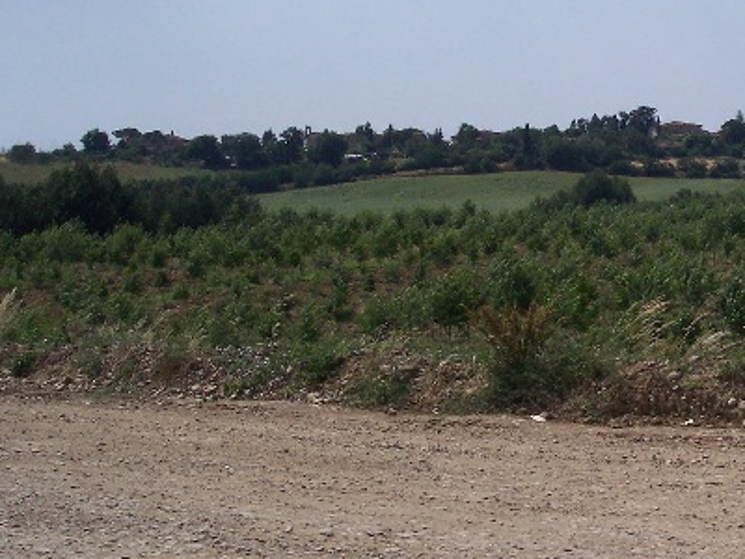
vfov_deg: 19.2
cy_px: 130
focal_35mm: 76
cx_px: 734
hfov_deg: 24.6
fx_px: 1636
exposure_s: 1/1000
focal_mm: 8
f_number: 4.8
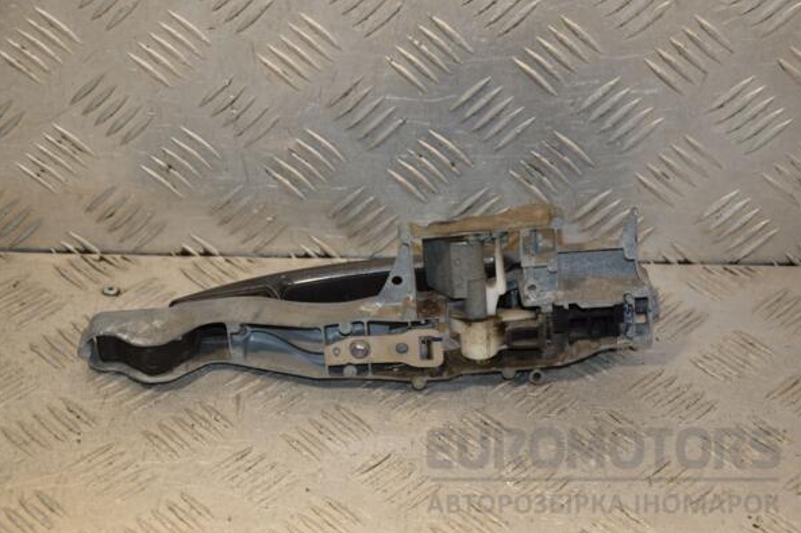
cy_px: 269
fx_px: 1957
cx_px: 401
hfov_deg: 23.1
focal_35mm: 88
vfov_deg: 15.5
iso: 800
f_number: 6.3
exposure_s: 1/200
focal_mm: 58
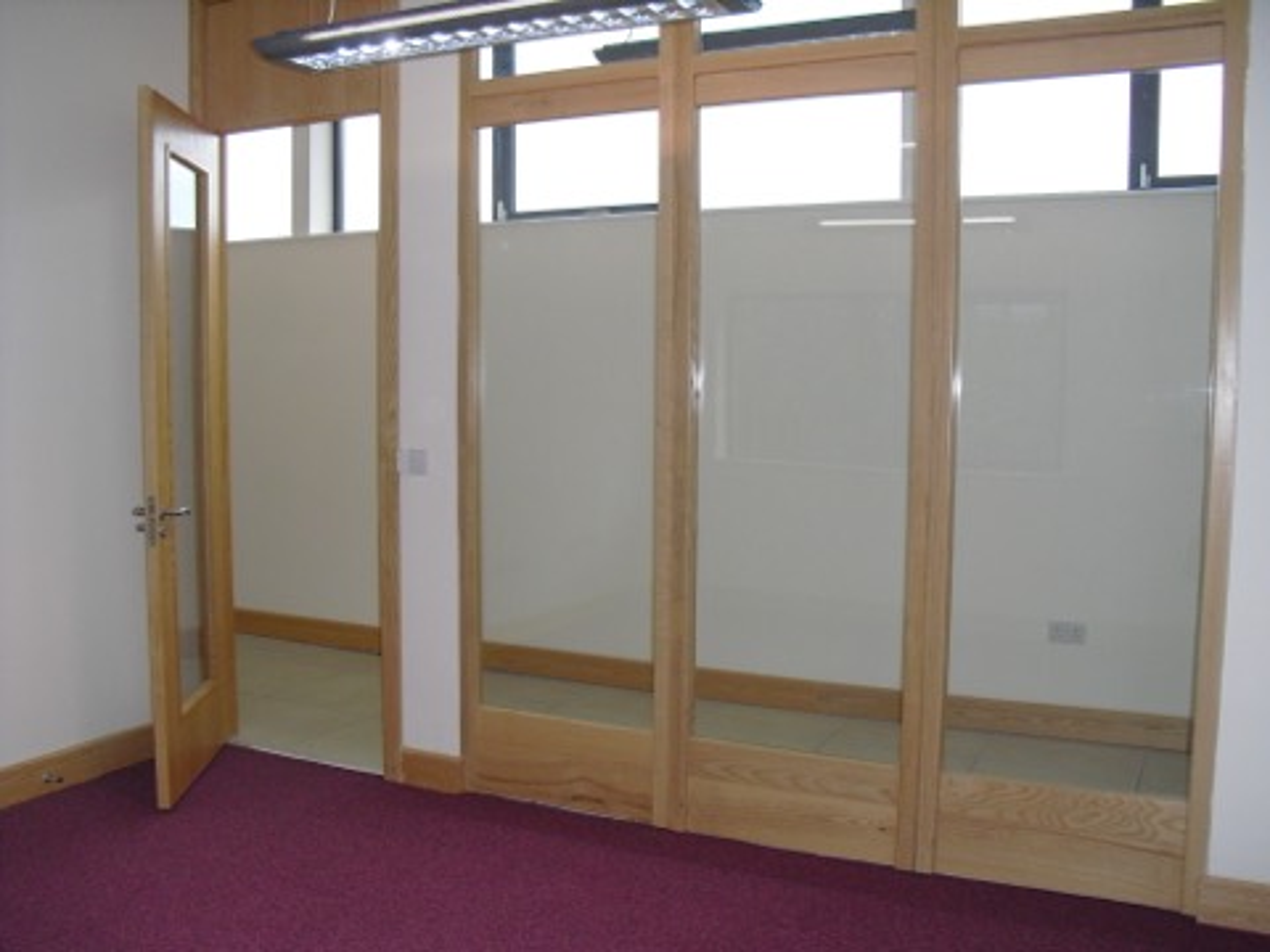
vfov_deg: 39.7
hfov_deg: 51.4
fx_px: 1321
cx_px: 635
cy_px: 476
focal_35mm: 36
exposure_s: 1/100
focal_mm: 6.3
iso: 200
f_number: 3.1
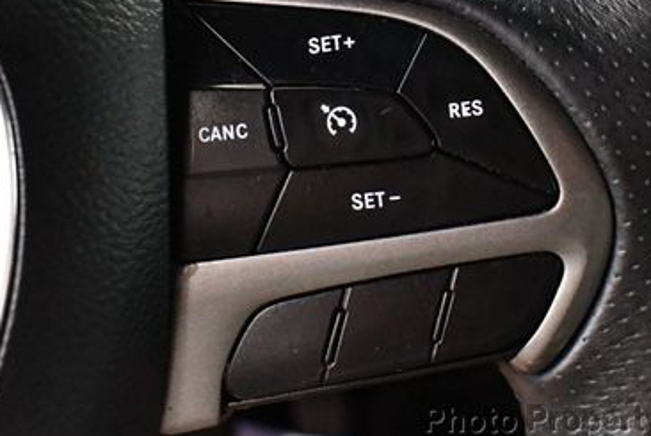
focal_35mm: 63
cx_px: 402
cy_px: 73
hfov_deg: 31.7
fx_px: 1141
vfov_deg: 21.3
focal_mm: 18
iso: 9000
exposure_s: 1/60
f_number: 3.5
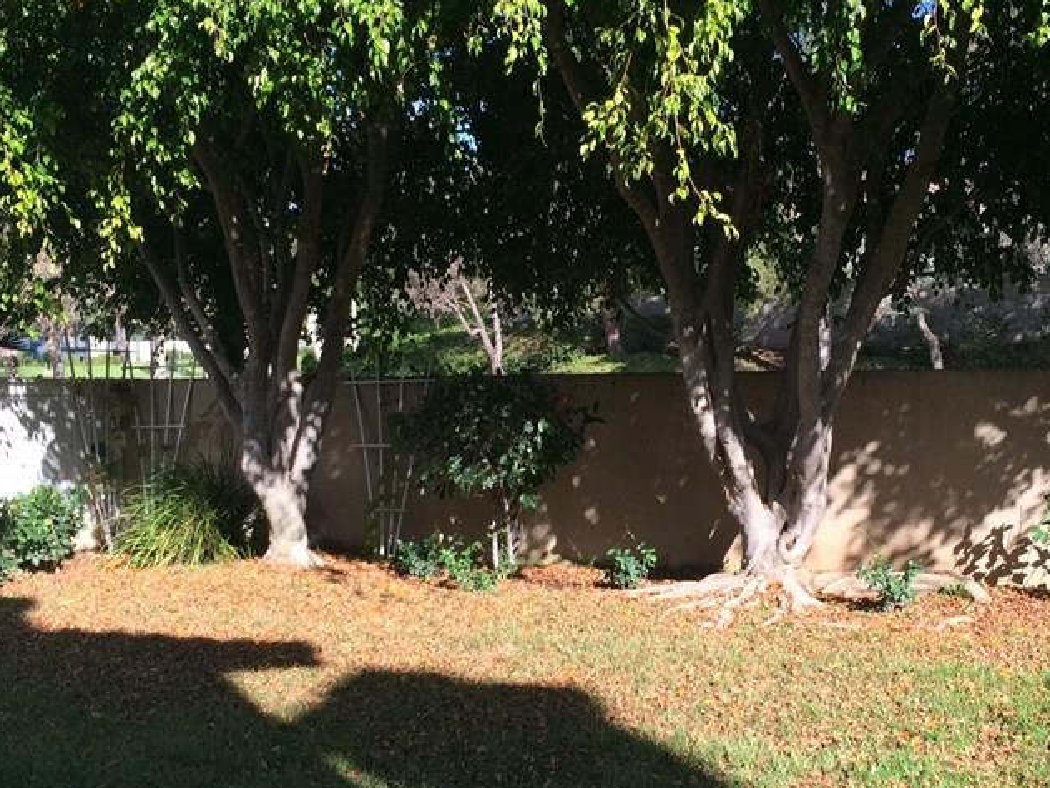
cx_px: 628
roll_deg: +2.0
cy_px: 465
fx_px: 1426
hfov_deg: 40.3
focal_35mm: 47
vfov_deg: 30.8
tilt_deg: -6.6
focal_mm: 4.15
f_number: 2.2
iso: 32
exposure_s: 1/733
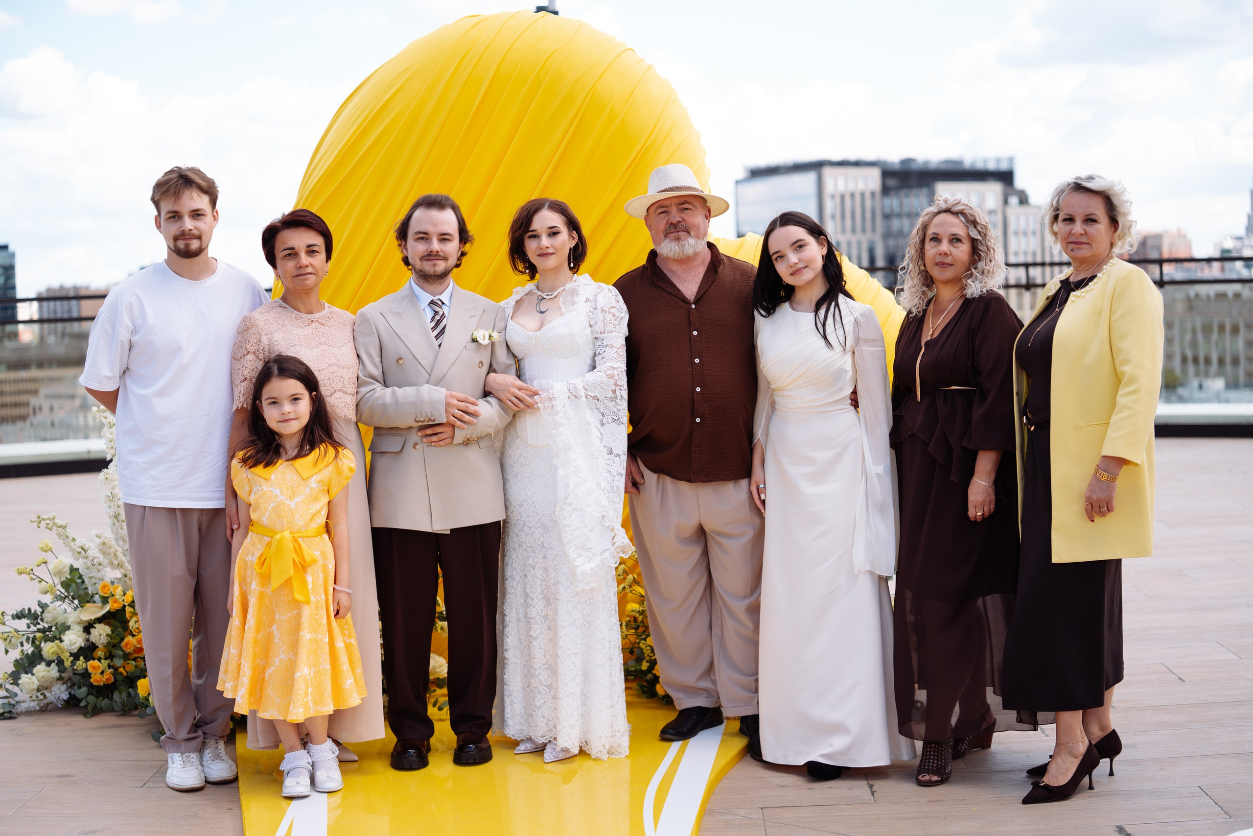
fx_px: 1740
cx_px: 626
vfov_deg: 27.0
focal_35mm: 50
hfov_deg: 39.6
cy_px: 418
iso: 125
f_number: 2
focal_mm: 50
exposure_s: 1/1250
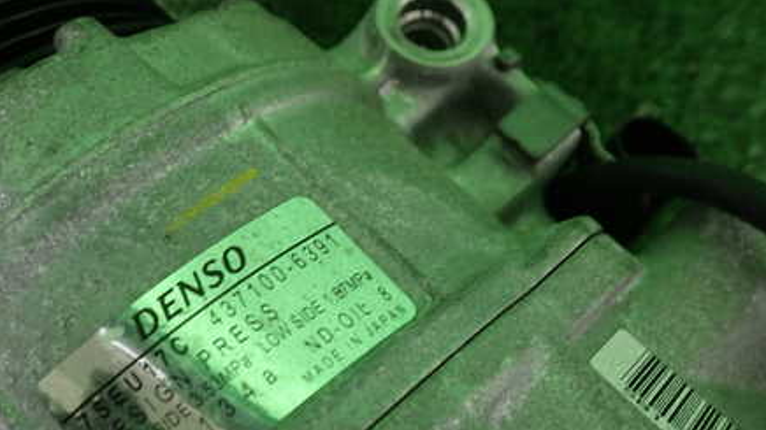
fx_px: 914
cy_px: 335
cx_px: 242
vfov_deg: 26.1
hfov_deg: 44.7
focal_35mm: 45
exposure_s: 1/50
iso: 200
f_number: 2.3
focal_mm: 5.4
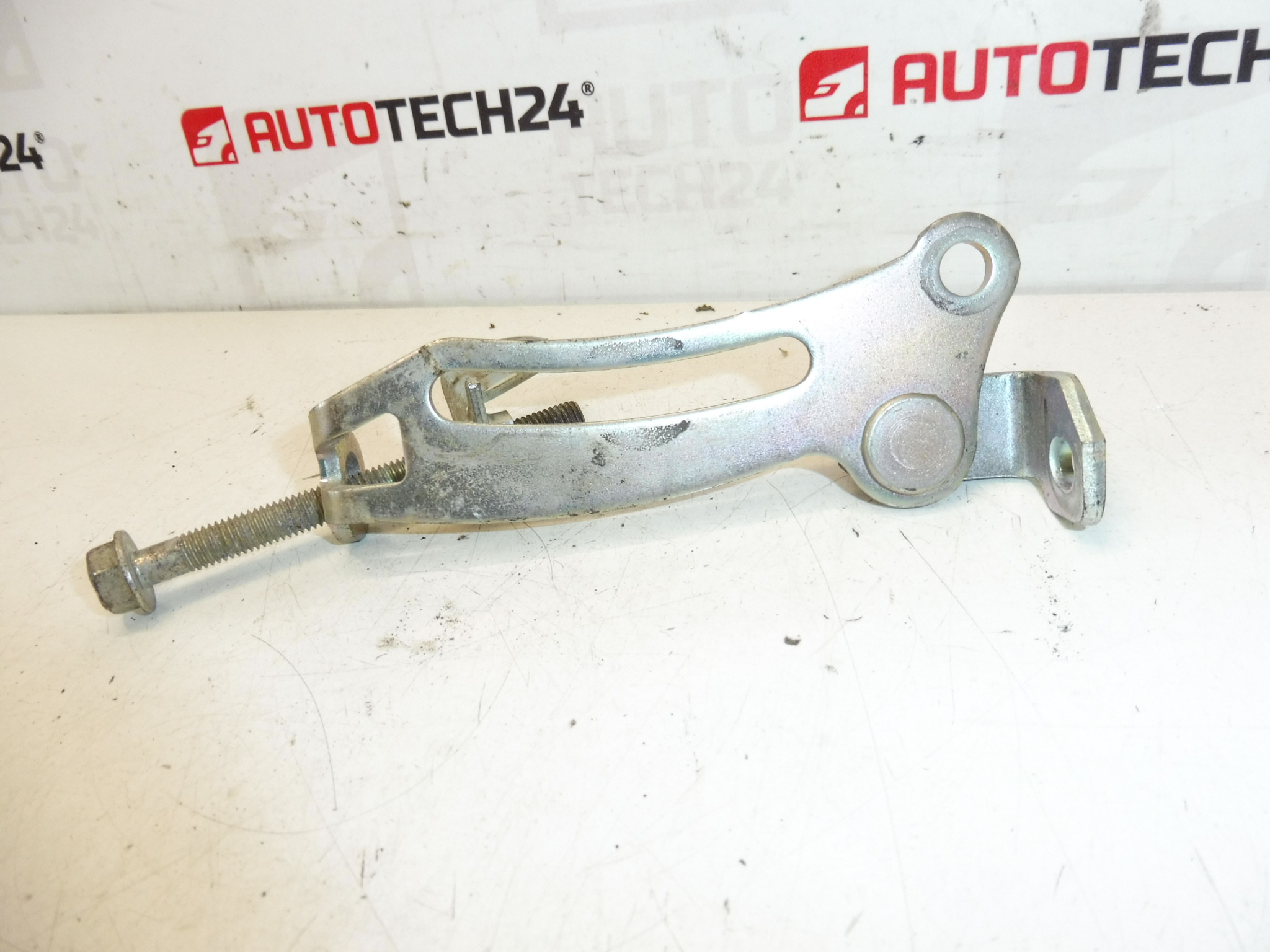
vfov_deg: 54.9
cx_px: 635
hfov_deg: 69.4
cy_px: 476
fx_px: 917
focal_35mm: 25
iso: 200
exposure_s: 1/80
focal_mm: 4.4
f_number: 3.5
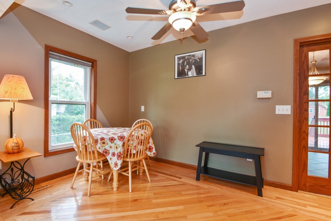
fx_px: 152
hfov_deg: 95.0
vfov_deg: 72.1
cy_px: 110
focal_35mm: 16
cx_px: 166
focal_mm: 11
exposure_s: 1/4
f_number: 7.1
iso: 200
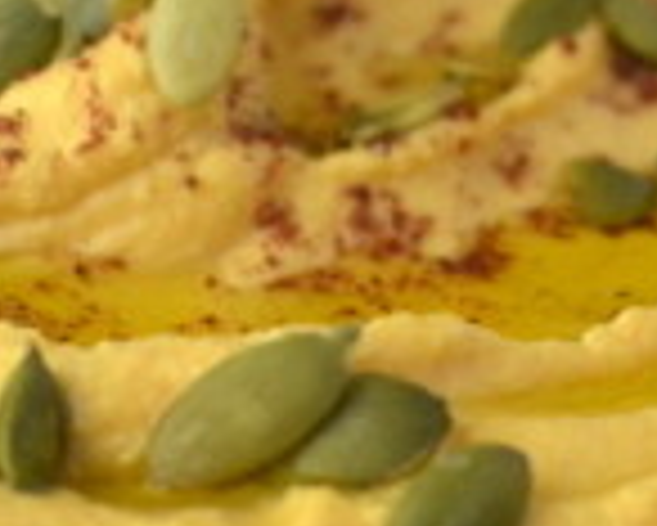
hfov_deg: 5.7
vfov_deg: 4.6
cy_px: 135
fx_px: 6577
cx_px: 274
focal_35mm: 338
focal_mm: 50
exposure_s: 1/500
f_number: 2.8
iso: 1400
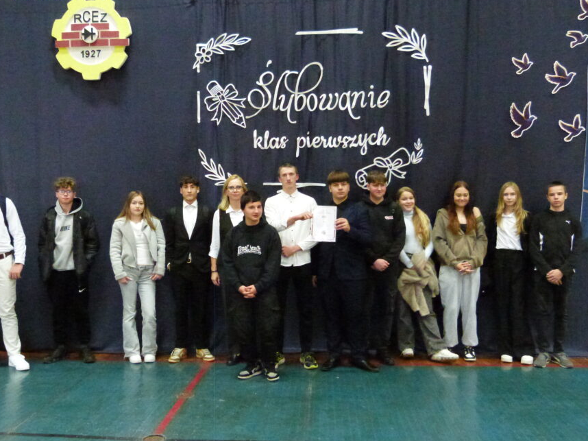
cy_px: 237
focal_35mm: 37
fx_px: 628
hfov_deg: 50.1
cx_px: 268
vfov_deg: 38.6
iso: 1600
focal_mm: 5.4
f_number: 3
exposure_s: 1/25
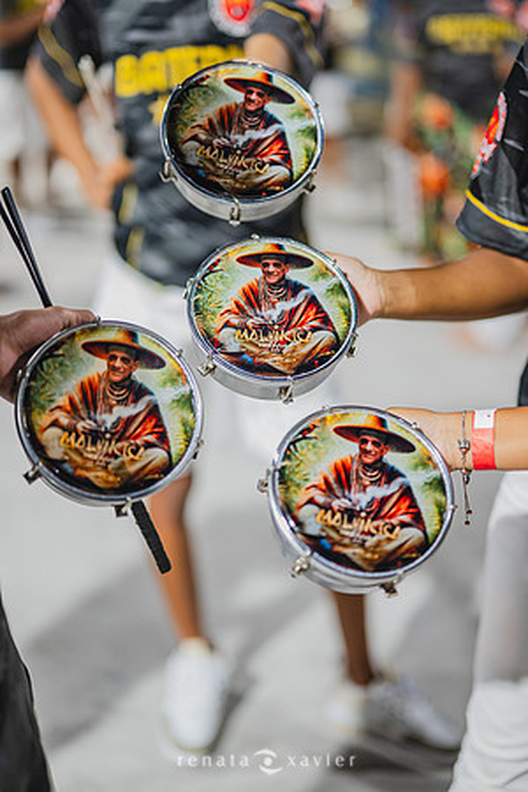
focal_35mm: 50
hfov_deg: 27.0
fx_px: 1100
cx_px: 264
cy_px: 396
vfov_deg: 39.6
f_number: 1.2
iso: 1600
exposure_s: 1/1000
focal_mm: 50
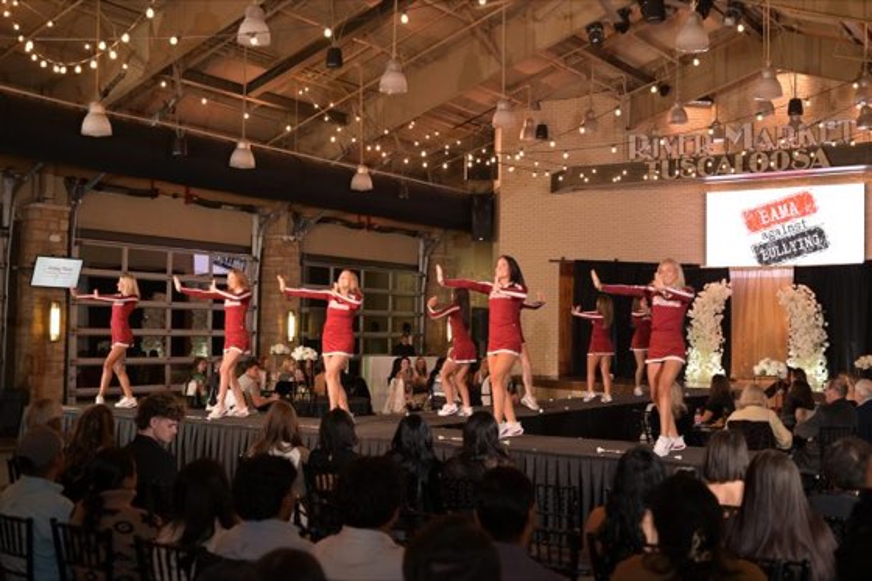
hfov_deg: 45.4
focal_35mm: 43
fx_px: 1041
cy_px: 290
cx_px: 436
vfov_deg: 31.2
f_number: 3.5
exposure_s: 1/125
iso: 1000
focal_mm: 43
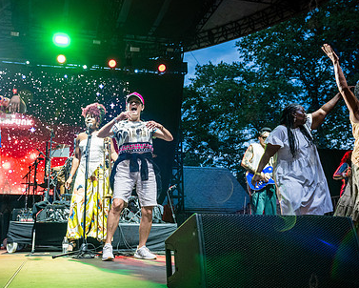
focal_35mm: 35
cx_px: 129
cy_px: 150
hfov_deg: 50.8
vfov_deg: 42.3
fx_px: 372
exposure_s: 1/320
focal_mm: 24
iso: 3200
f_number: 4
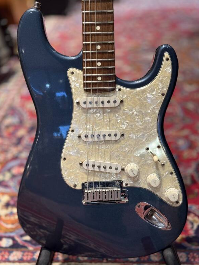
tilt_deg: -28.1
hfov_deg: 29.7
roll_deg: +2.7
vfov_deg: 38.9
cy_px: 131
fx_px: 376
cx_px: 100
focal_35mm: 49
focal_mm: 6.76
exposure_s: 1/40
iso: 250
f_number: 1.78
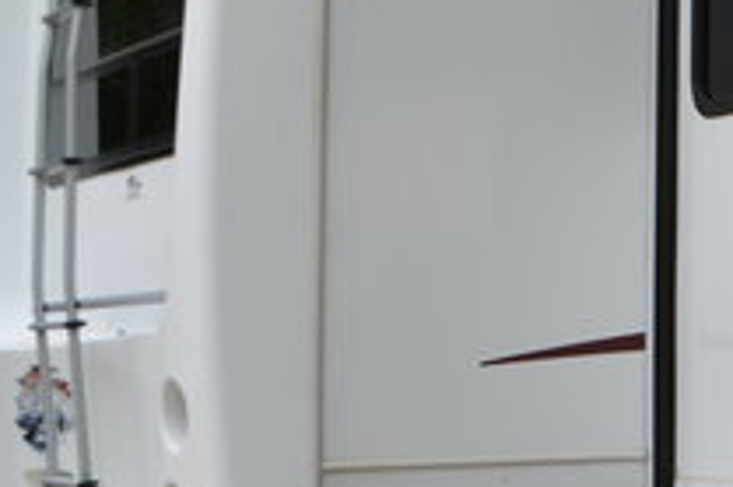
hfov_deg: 15.4
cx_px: 1305
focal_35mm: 115
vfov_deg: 11.9
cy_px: 184
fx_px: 2340
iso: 100
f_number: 6.3
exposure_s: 1/160
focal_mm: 20
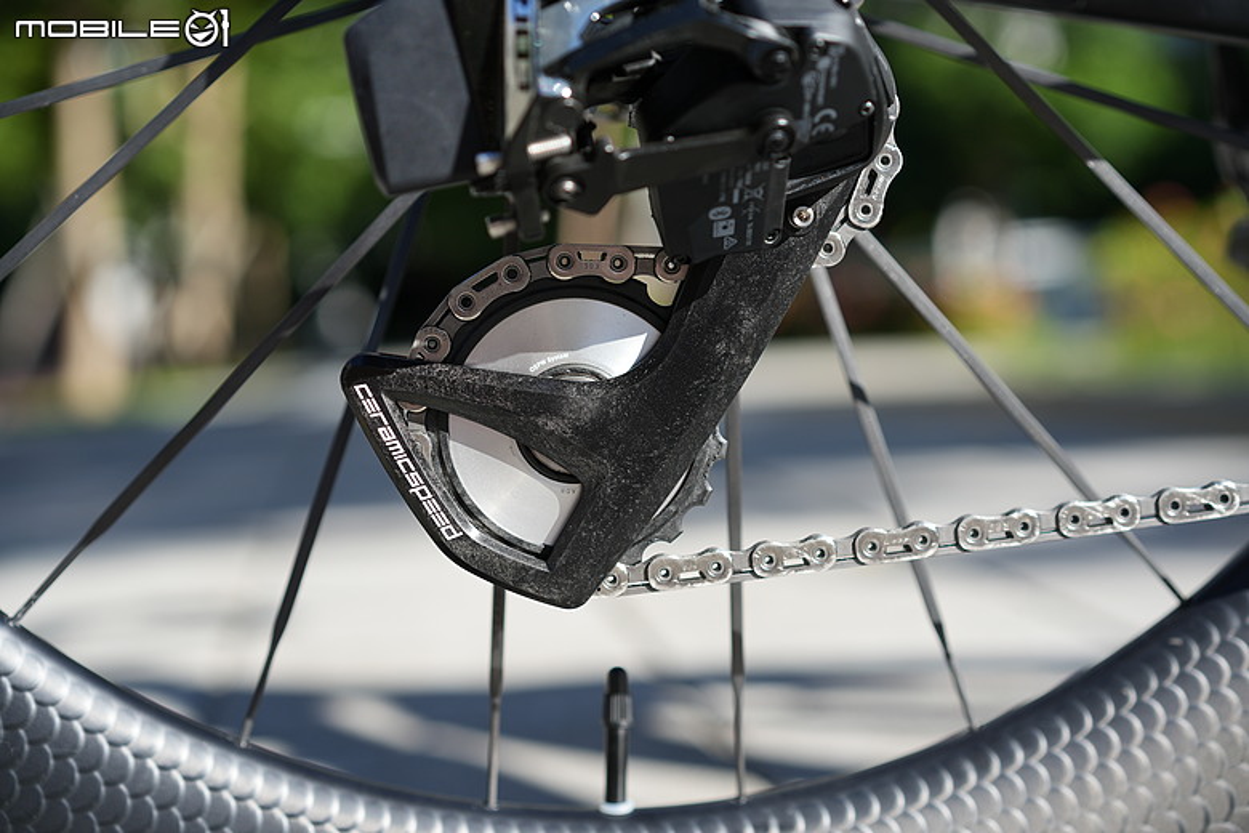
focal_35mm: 55
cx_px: 624
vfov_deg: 24.6
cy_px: 416
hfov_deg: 36.2
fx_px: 1908
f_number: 3.5
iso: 100
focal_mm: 55
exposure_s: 1/500
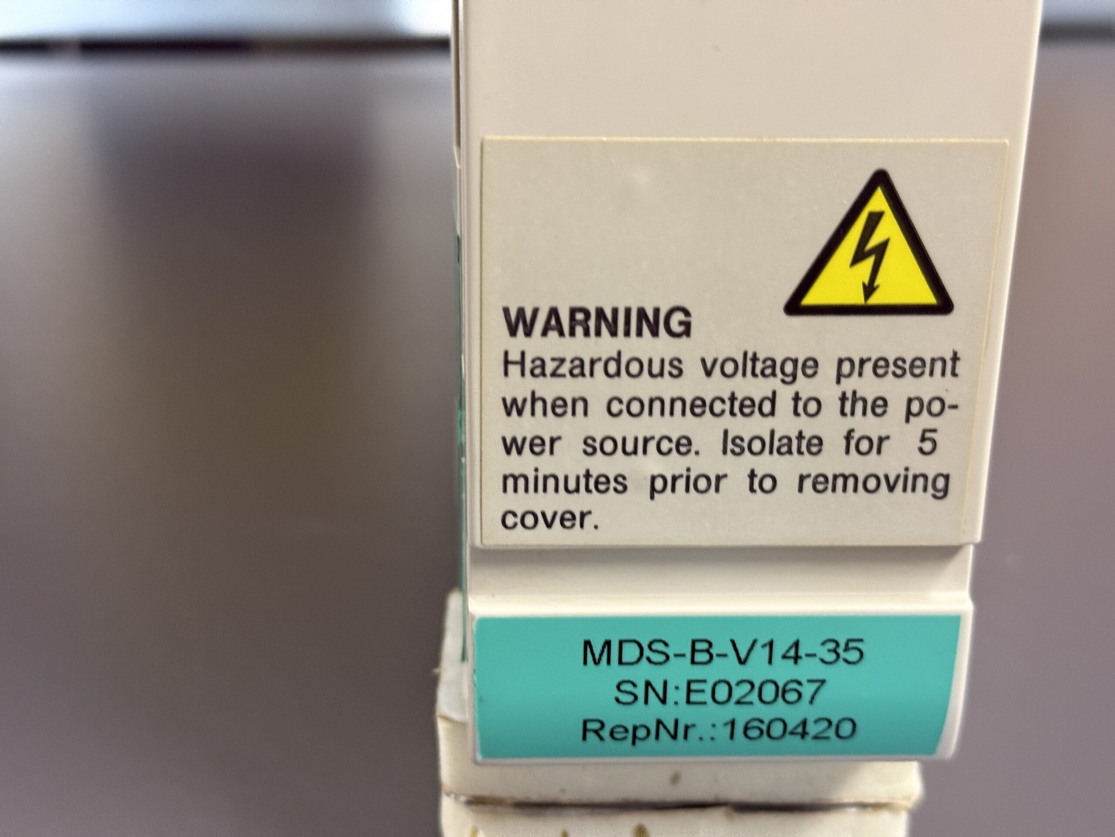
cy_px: 418
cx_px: 558
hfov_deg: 39.7
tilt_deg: -24.4
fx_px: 1546
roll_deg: -1.3
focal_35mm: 48
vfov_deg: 30.3
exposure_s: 1/33
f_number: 1.78
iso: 250
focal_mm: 6.76
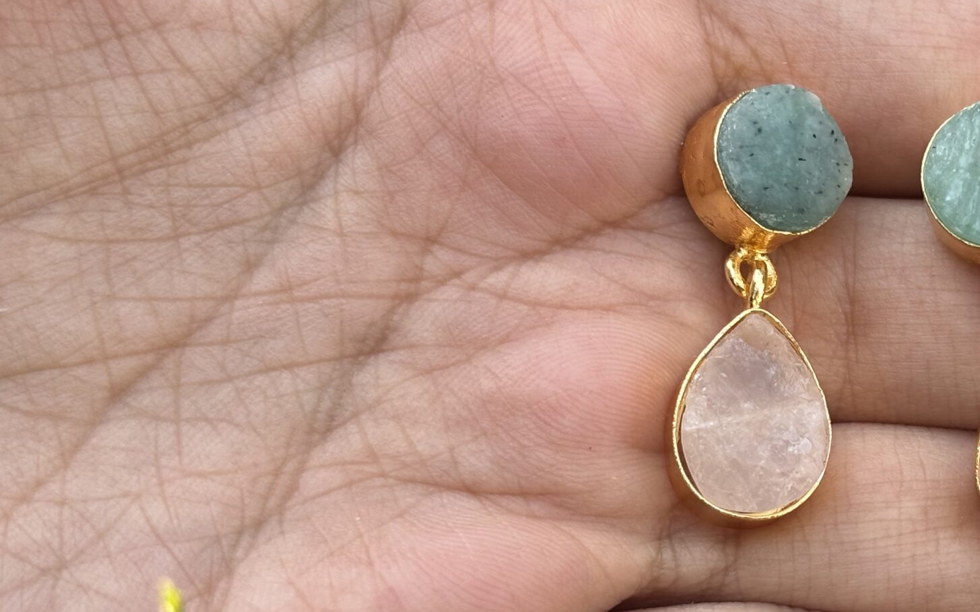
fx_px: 2590
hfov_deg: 21.1
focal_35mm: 97
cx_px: 841
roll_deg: -7.0
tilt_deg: -42.7
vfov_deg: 13.4
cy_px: 497
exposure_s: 1/200
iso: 32
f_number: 1.6
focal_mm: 5.96
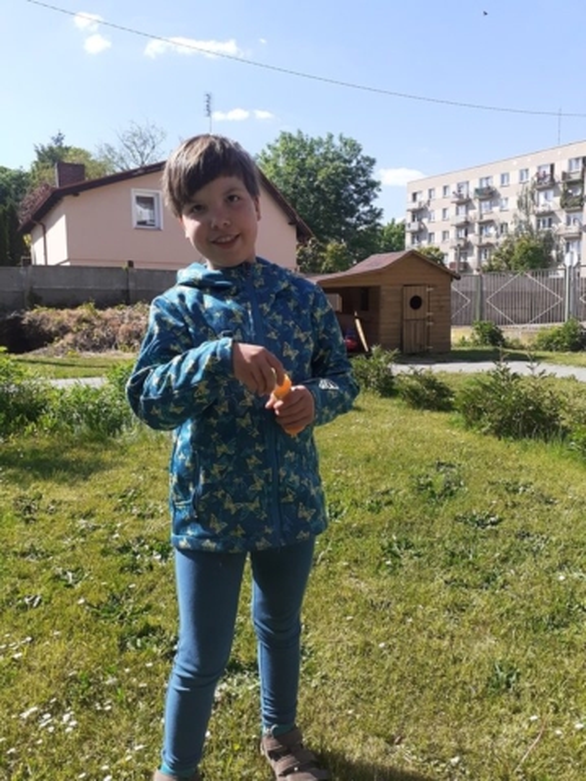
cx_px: 293
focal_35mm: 27
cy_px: 390
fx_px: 609
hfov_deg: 51.4
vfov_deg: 65.3
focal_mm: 3.6
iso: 40
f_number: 1.9
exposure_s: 1/1255
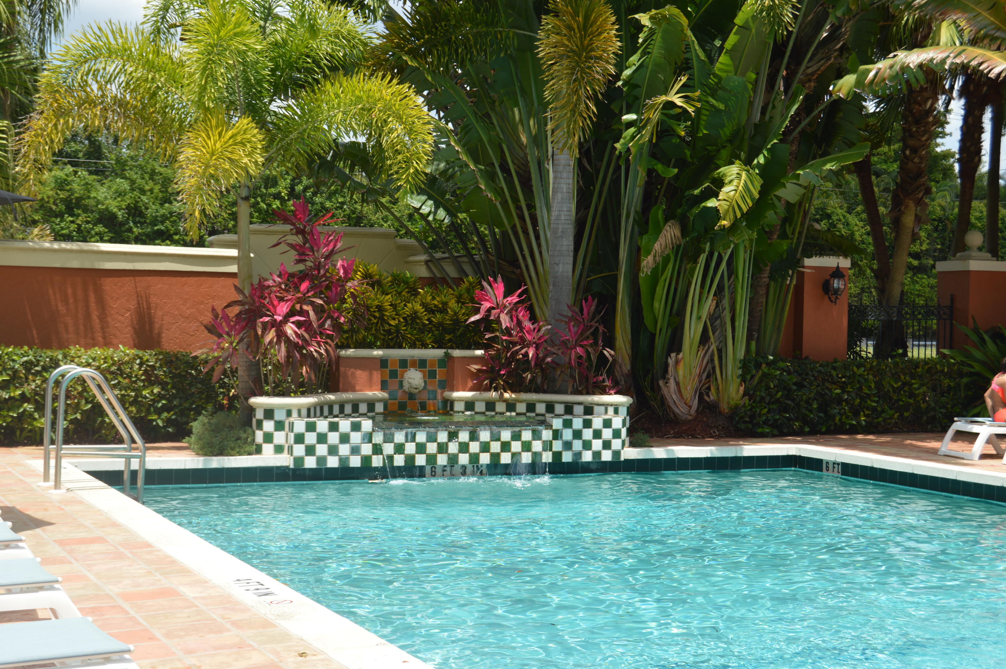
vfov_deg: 23.7
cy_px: 334
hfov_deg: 35.1
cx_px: 503
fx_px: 1591
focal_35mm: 57
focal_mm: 38
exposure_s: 1/200
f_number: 9
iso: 100
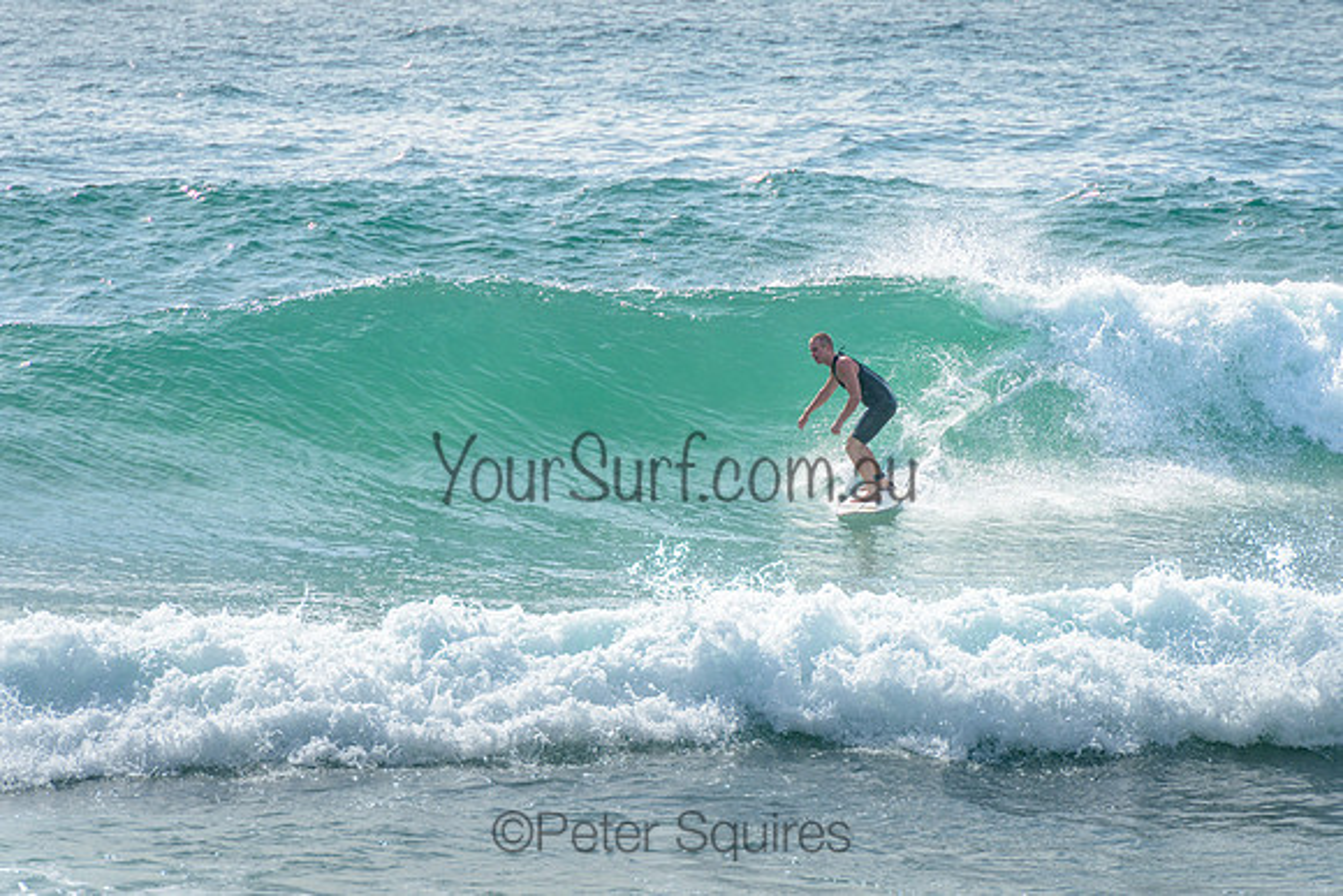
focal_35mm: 490
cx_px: 756
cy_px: 347
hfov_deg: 4.2
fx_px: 18299
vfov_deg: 2.8
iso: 200
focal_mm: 400
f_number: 8
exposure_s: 1/1600
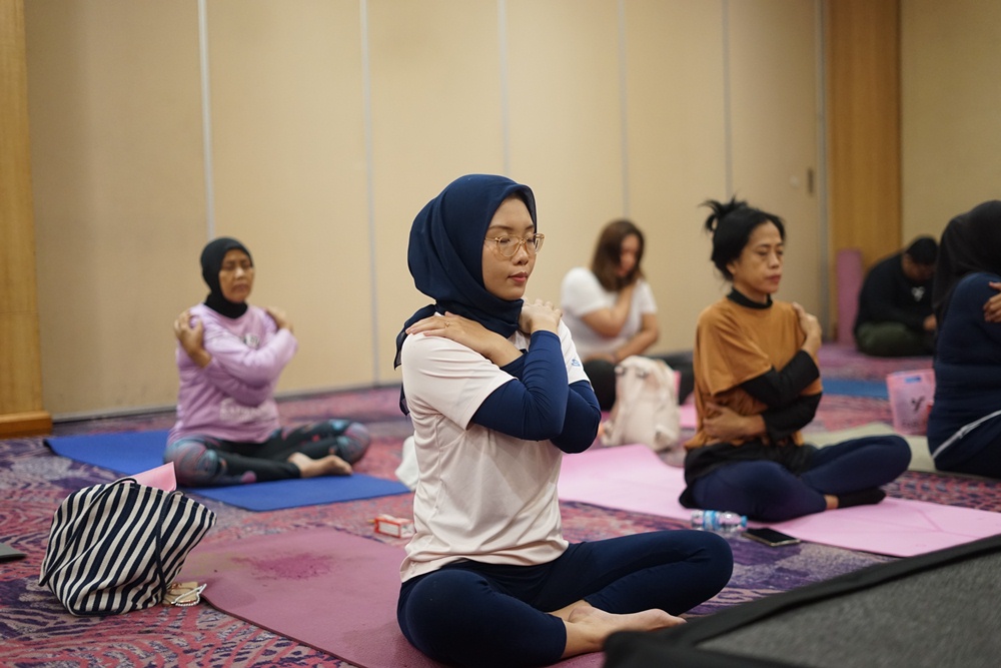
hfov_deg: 39.6
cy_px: 334
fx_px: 1390
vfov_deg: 27.0
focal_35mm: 50
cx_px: 500
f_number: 1.8
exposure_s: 1/160
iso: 1250
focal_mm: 50
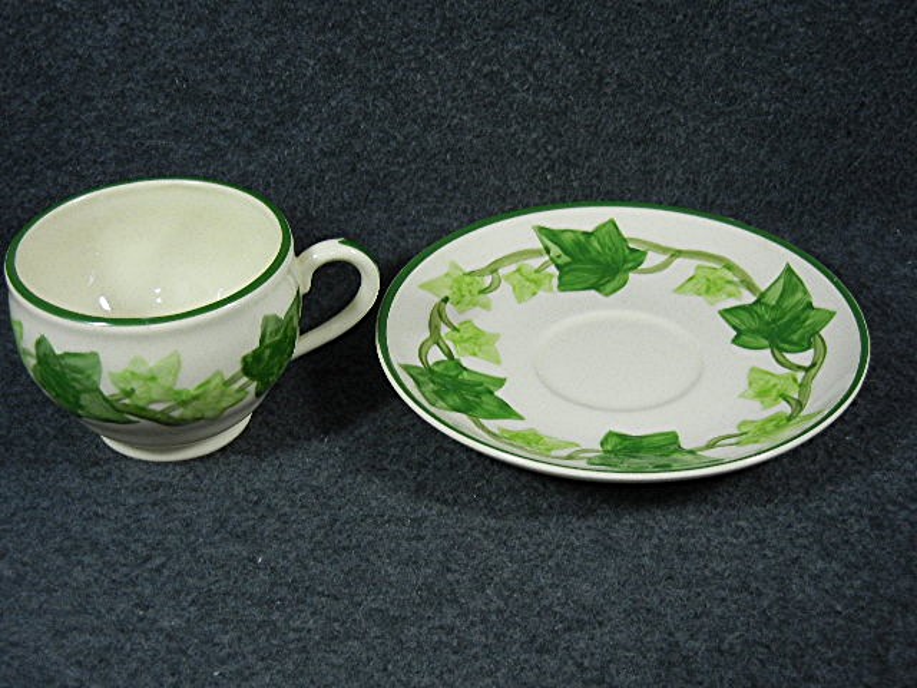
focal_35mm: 59
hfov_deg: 32.7
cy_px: 344
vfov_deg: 24.8
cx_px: 458
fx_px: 1563
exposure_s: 1/35.5
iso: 324
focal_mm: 10.6
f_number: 4
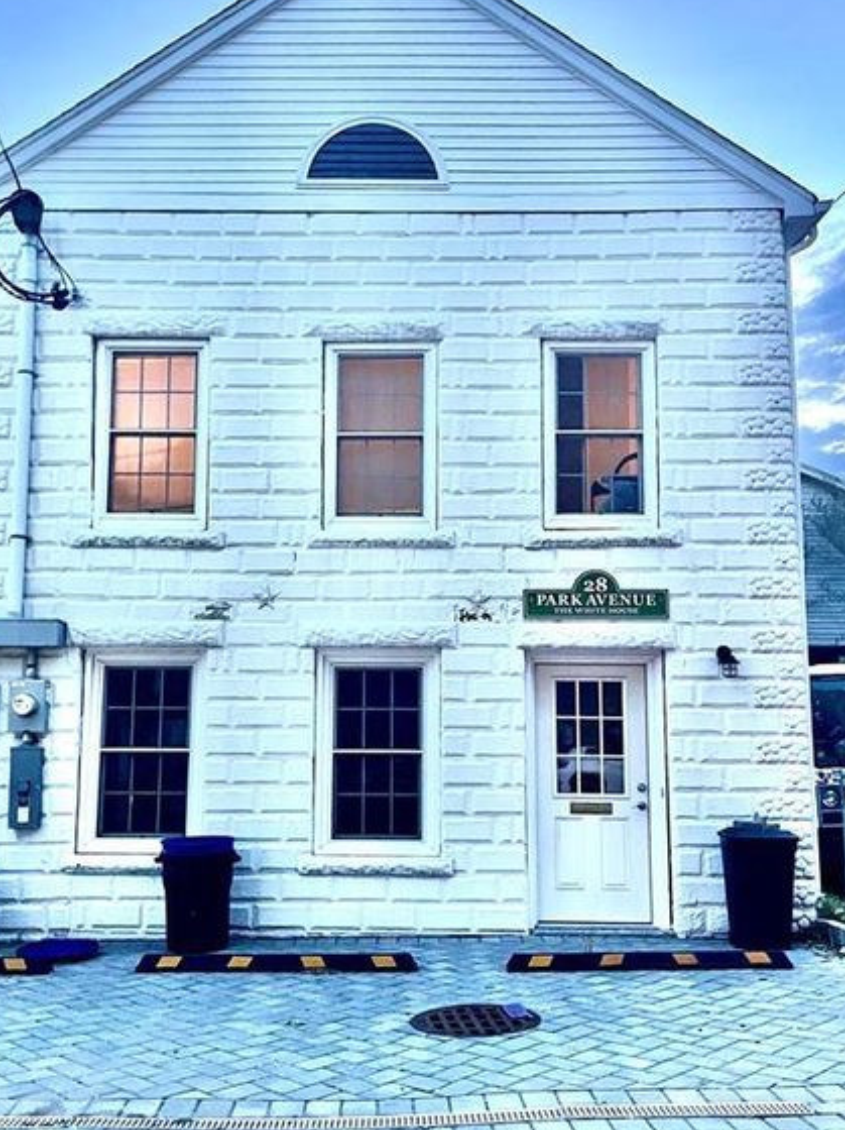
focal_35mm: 31
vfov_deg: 58.4
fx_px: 1011
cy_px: 547
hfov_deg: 45.3
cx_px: 383
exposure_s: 1/30
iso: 640
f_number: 1.6
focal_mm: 5.1
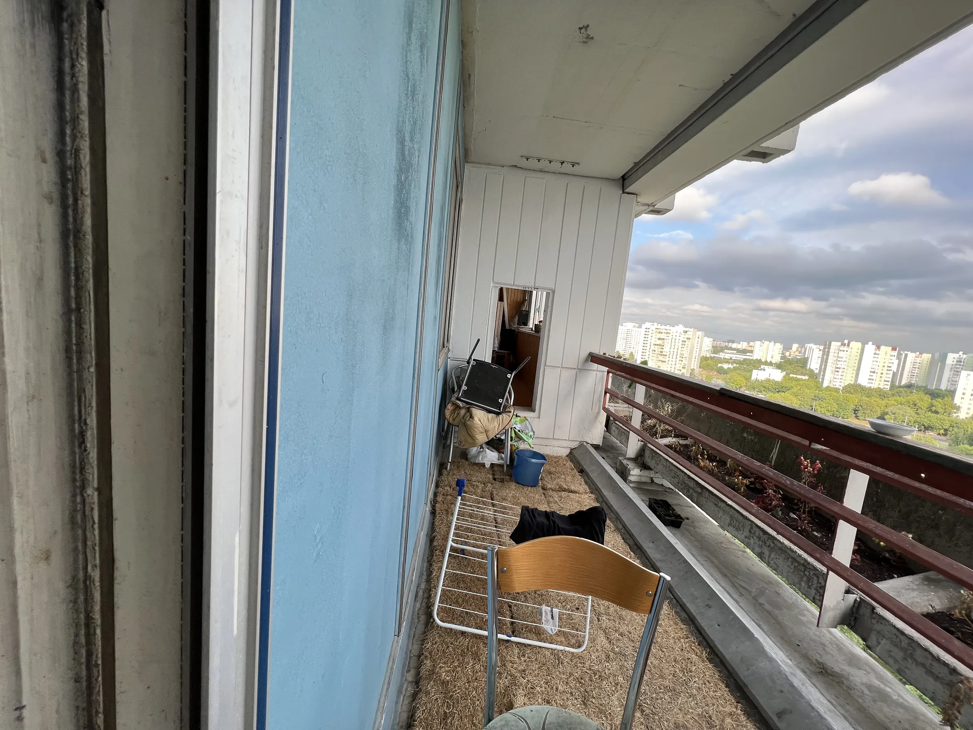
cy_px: 365
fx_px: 365
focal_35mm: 13
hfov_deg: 106.2
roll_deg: -4.1
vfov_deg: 89.9
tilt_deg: -6.9
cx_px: 486
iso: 32
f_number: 1.8
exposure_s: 1/256
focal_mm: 1.57
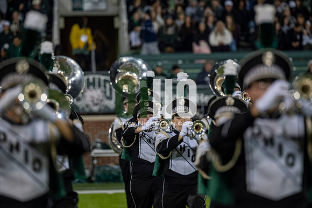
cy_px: 104
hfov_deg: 7.1
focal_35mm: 292
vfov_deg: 4.7
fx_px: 2529
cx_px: 156
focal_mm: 195
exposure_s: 1/500
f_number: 2.8
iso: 500
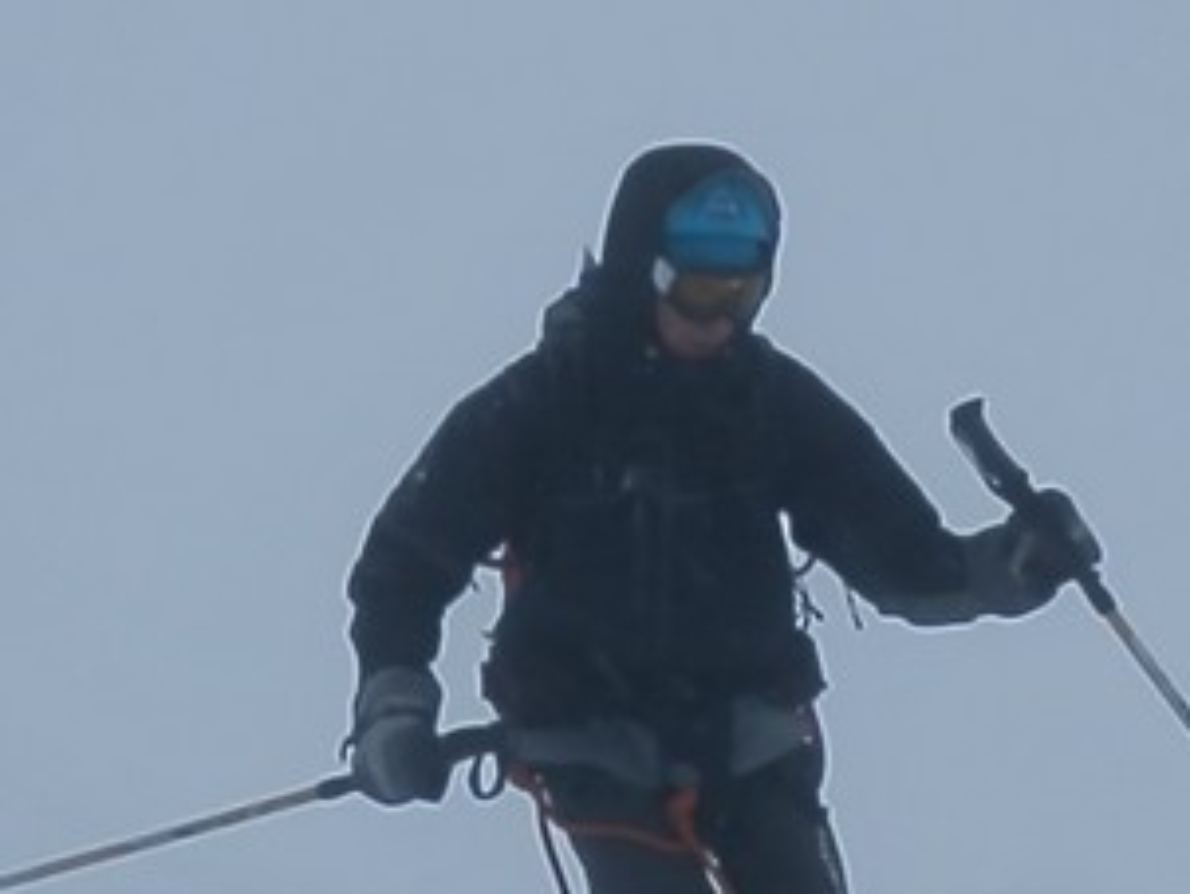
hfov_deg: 13.8
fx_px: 4920
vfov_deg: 10.4
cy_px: 488
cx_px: 630
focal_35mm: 143
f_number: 11.6
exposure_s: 1/160
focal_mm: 9.8
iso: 80
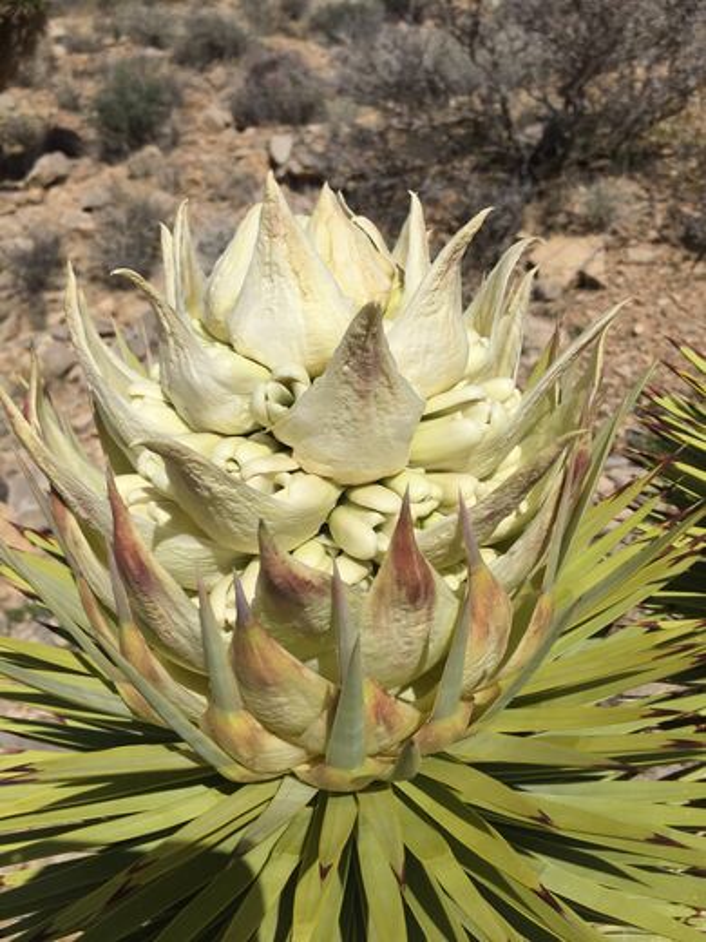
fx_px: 789
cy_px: 471
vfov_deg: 61.7
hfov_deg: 48.2
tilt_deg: -17.6
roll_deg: -3.8
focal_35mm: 29
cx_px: 353
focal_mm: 4.15
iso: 32
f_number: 2.2
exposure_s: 1/6623
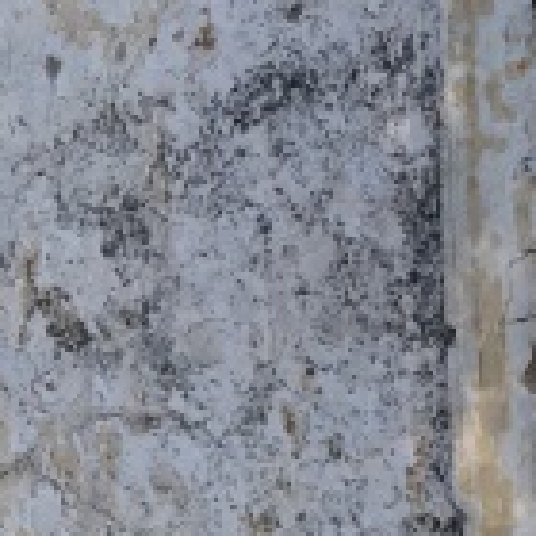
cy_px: 383
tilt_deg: +7.3
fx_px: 3136
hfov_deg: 8.9
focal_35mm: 179
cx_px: -727
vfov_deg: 9.8
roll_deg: -1.7
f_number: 2.2
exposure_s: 1/100
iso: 32
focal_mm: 4.15
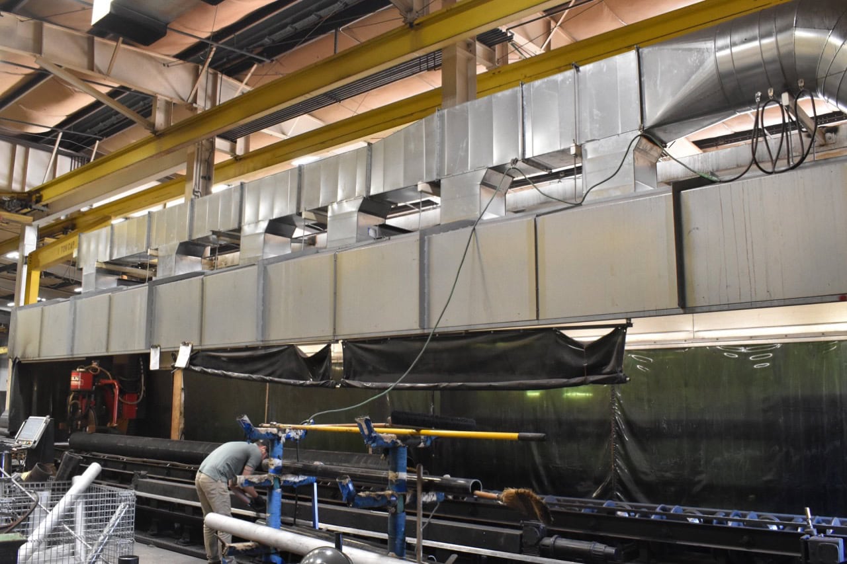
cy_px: 282
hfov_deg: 67.4
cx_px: 424
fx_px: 635
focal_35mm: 27
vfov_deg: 47.9
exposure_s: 1/30
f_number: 10
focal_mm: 18
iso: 2200
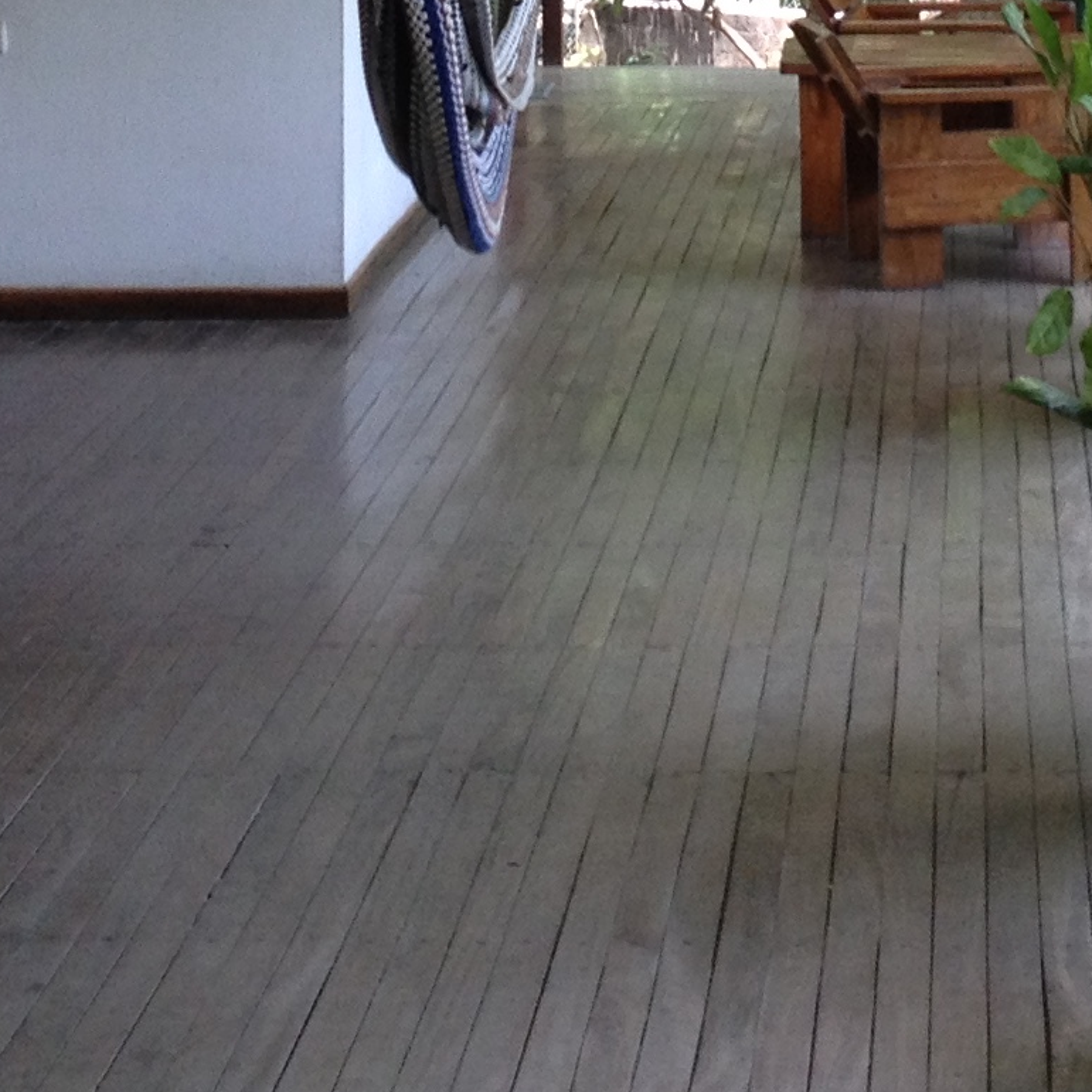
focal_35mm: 131
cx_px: 712
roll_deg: +1.8
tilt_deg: -1.9
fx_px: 4675
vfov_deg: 12.7
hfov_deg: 13.3
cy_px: -467
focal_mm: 4.28
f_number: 2.4
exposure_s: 1/120
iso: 80
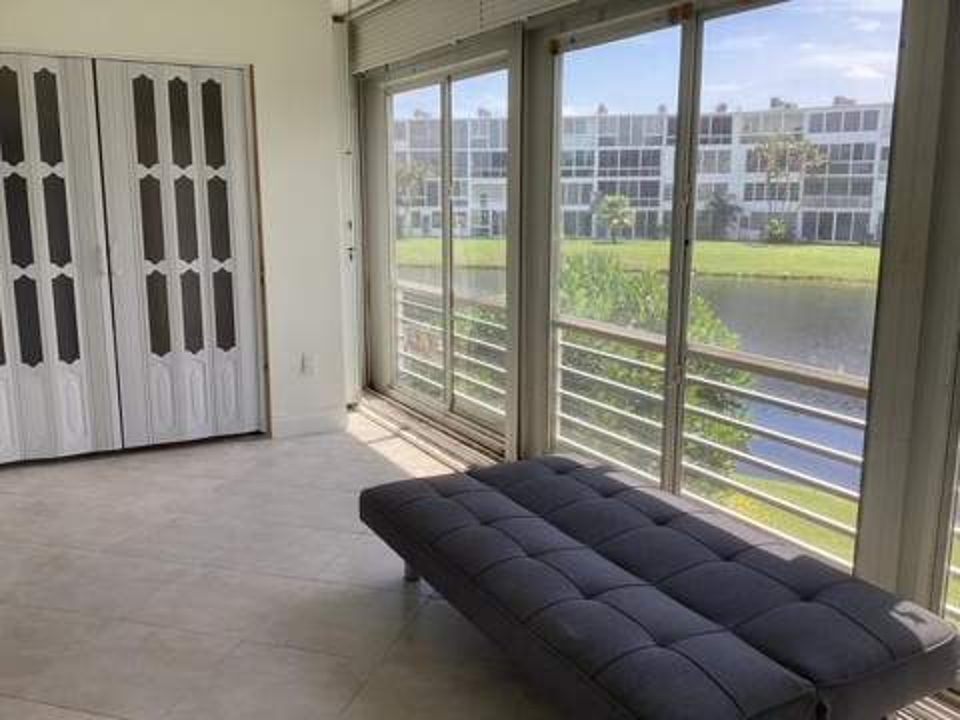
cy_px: 360
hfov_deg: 58.4
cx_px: 480
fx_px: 860
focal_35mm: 31
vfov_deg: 45.4
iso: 25
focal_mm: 3.3
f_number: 2.4
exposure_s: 1/250
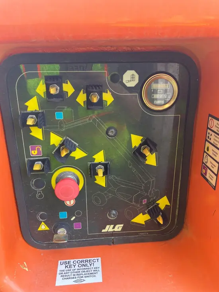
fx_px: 236
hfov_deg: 49.8
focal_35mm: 28
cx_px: 110
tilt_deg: -21.1
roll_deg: +1.6
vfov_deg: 63.4
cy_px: 146
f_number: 1.8
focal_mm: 3.99
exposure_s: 1/60
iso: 50
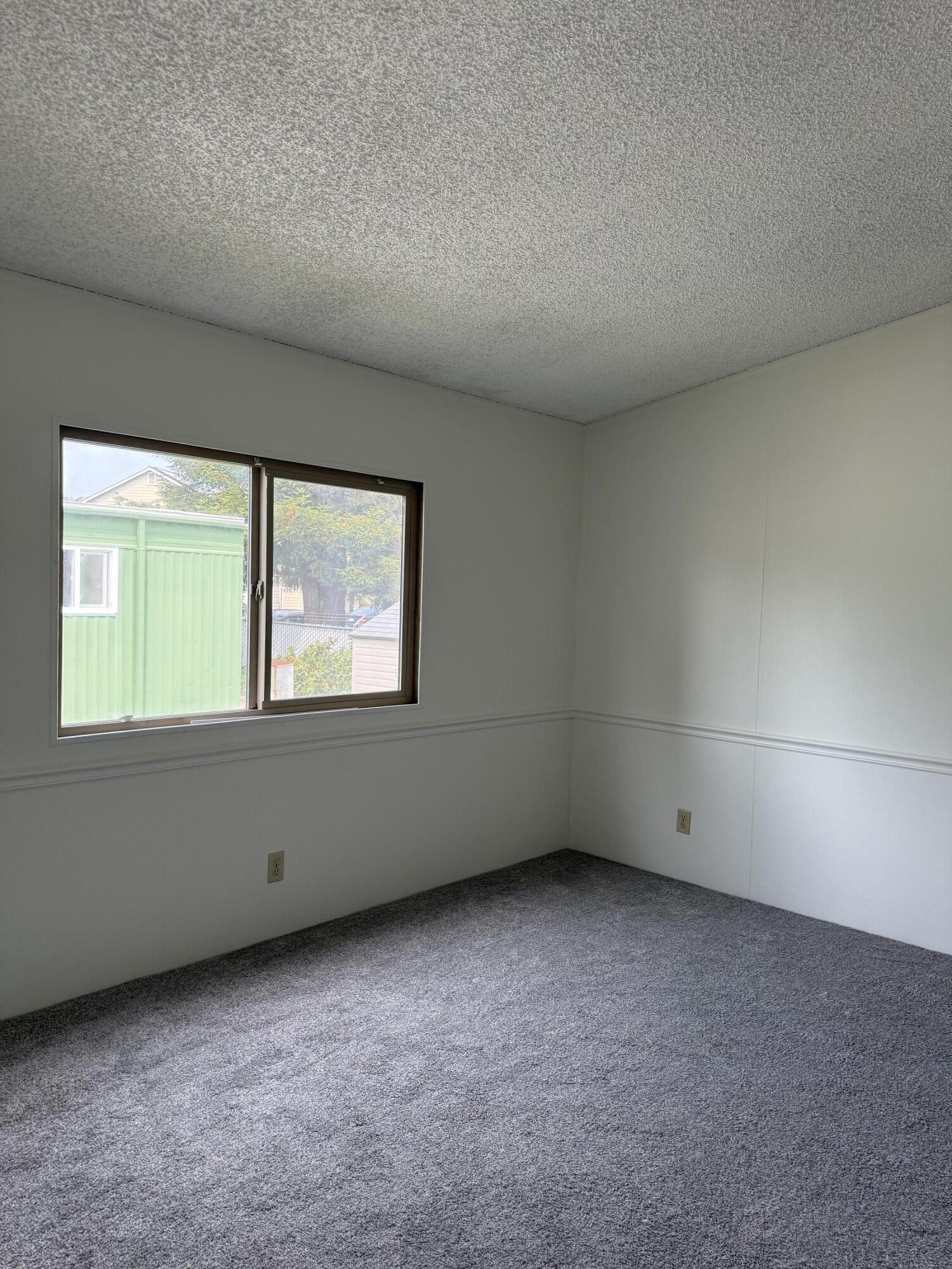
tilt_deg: +0.9
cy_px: 634
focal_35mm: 24
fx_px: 880
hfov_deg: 56.8
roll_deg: -1.5
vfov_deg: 71.6
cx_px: 476
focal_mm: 6.76
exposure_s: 1/264
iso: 100
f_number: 1.78
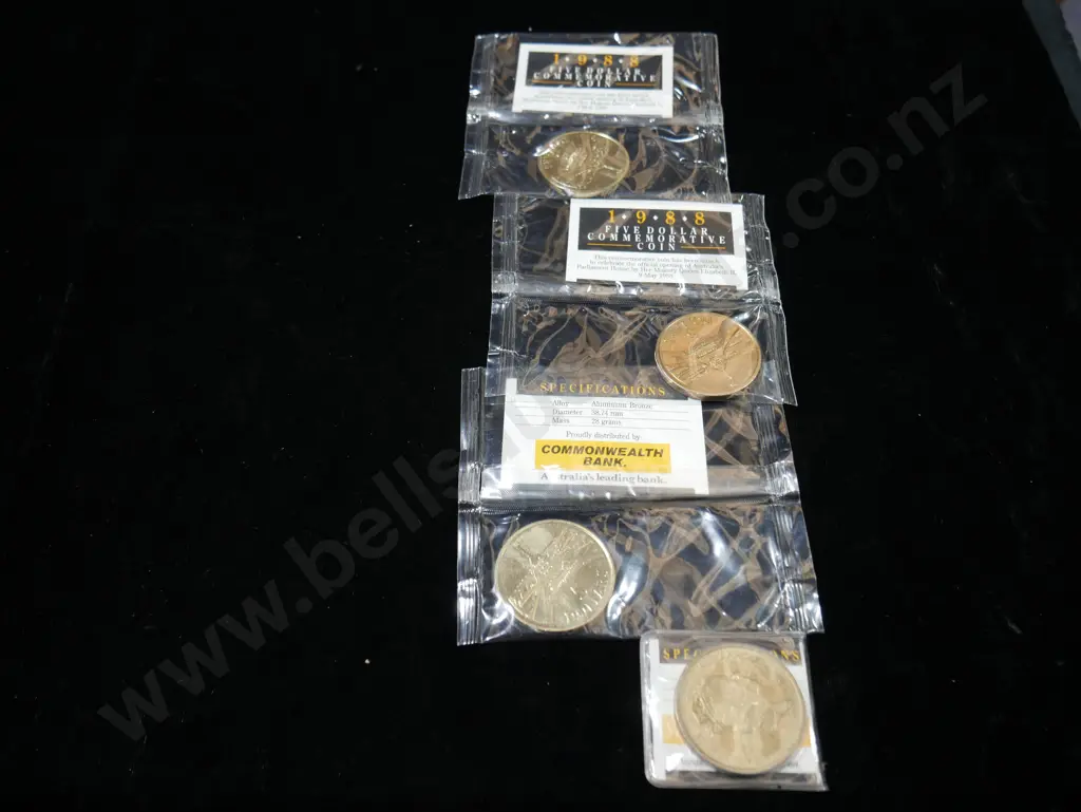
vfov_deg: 46.8
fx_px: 937
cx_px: 540
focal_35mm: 30
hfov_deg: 59.9
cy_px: 406
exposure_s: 1/60
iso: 250
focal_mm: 15
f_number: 4
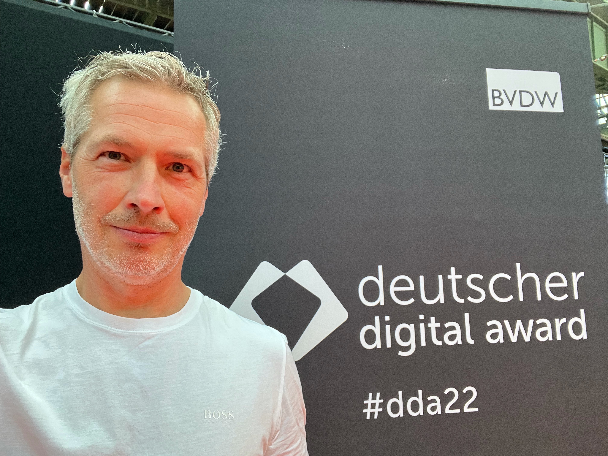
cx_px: 304
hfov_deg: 73.9
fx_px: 404
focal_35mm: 23
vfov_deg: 58.9
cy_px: 228
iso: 160
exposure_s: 1/50
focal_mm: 2.71
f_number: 2.2
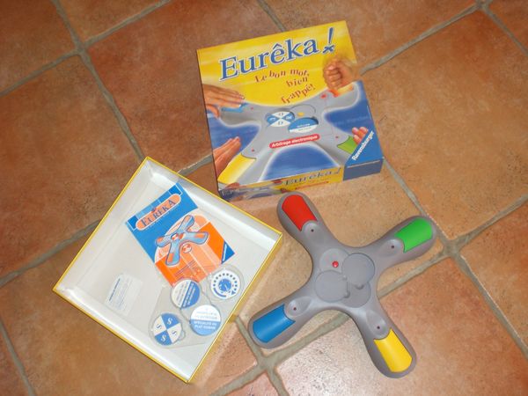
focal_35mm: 38
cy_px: 198
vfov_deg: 37.7
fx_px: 580
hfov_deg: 49.0
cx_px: 264
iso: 100
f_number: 3.1
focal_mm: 6.3
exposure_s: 1/60
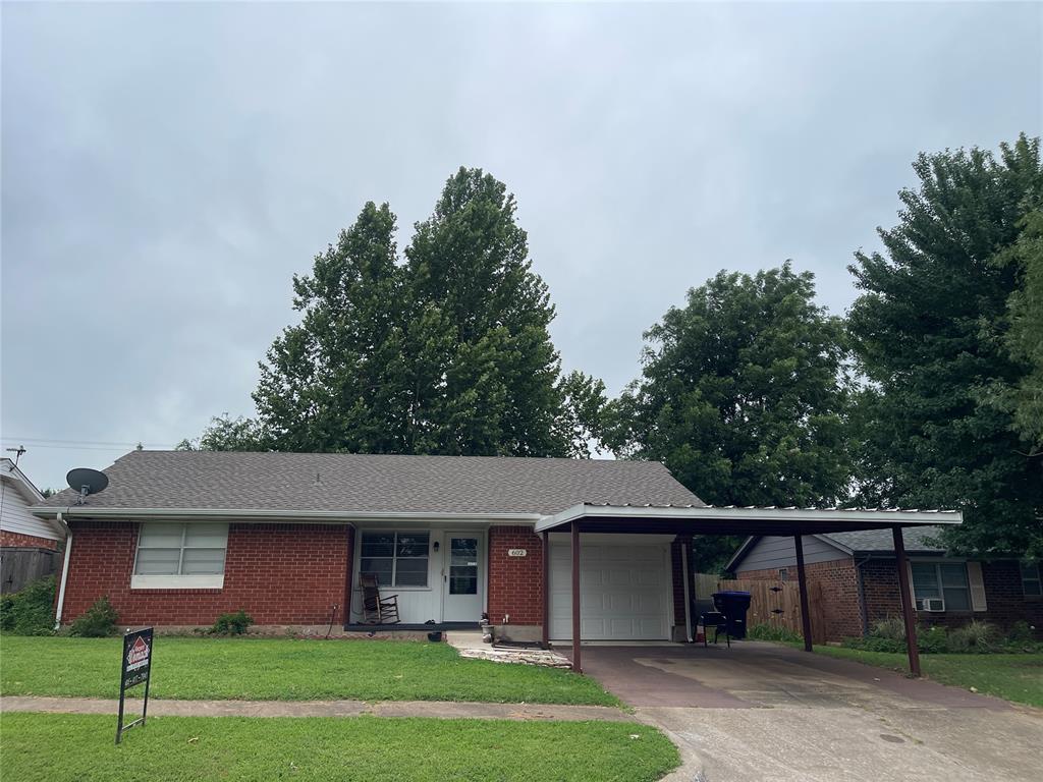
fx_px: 753
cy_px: 391
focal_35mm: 25
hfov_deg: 69.4
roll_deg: -0.5
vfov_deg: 54.9
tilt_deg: +15.4
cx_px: 522
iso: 32
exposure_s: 1/2717
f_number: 1.6
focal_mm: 5.1
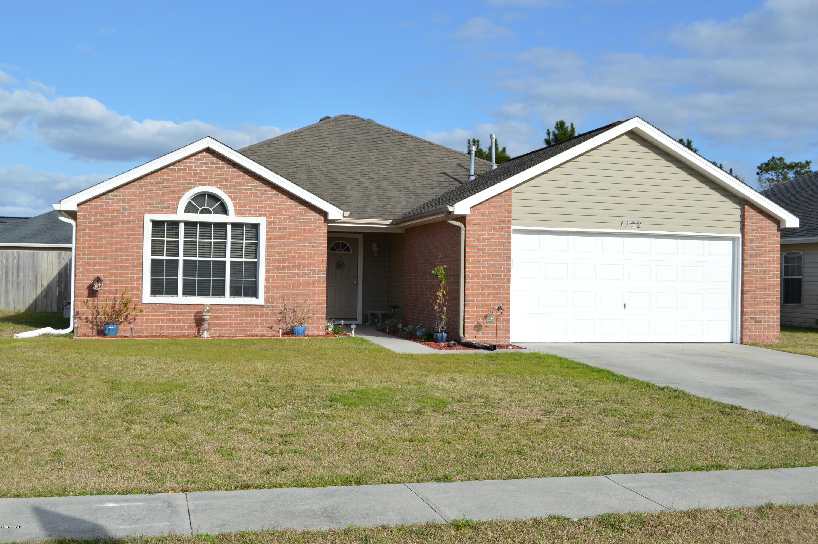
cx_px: 409
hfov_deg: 46.4
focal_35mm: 42
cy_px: 272
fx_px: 953
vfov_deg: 31.8
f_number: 9
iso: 100
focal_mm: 28
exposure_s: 1/320
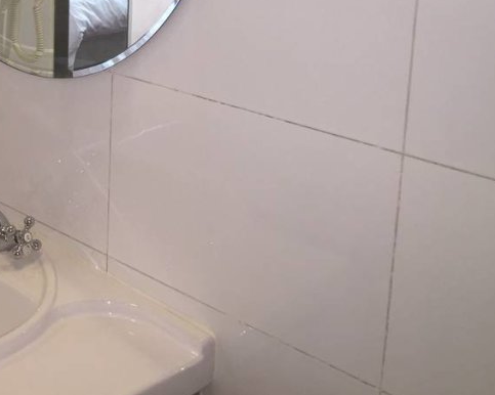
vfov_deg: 24.3
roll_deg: -0.5
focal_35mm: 60
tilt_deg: -12.6
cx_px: 18
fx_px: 879
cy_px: 9
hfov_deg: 29.7
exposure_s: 1/30
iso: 80
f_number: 2.2
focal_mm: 4.15
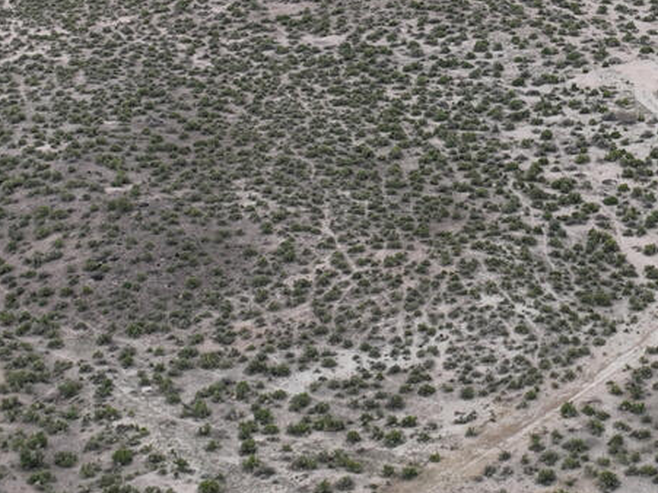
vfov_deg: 13.1
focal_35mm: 109
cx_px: 627
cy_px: -146
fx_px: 2071
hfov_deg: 17.7
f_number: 2.8
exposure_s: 1/2000
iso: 200
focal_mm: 12.29
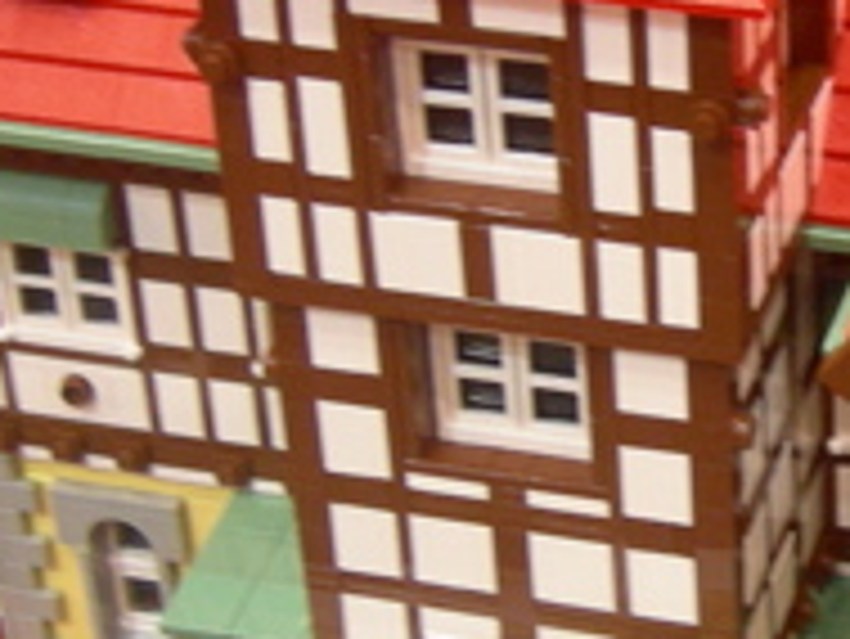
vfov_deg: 12.2
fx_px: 2998
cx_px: 949
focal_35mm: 122
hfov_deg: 15.7
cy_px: 256
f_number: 2.7
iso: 199
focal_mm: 7.5
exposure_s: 1/4.2
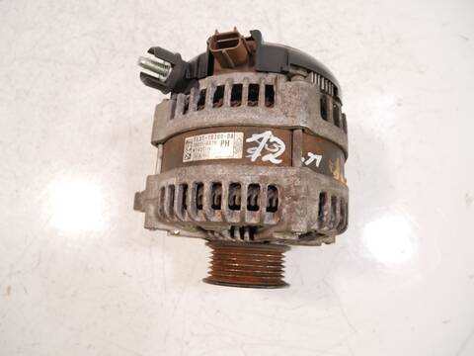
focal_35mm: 24
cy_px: 178
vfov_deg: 56.8
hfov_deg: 71.6
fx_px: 329
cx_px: 237
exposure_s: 1/60
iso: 800
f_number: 3.5
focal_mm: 12
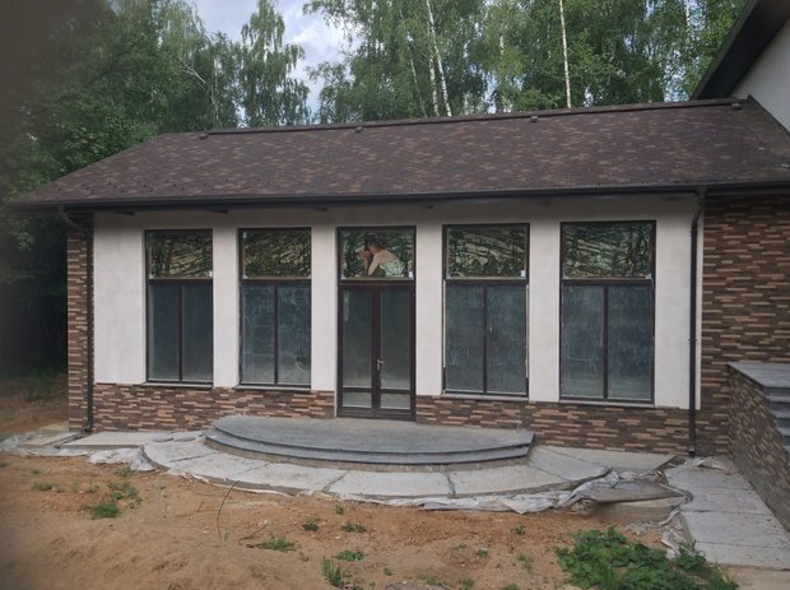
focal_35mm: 33
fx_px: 752
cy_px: 295
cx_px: 395
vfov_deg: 42.8
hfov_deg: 55.4
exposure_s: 1/137
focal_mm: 3.3
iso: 32
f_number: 2.4
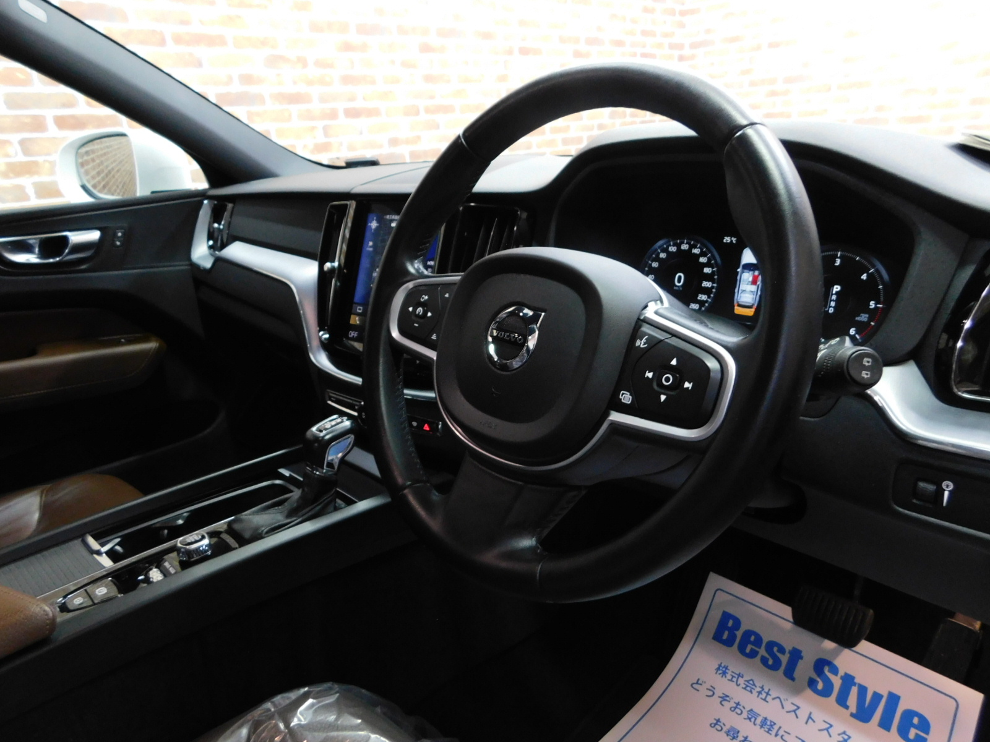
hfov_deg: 73.9
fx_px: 658
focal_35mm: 23
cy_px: 371
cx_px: 495
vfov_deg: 58.9
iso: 400
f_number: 3
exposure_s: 1/15
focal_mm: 4
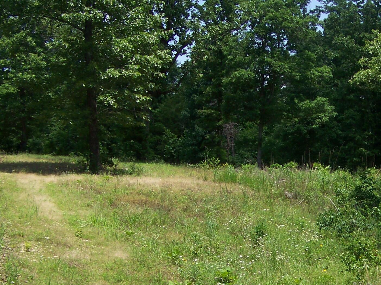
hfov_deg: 24.6
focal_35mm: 77
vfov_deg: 19.1
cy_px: 189
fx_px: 847
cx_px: 342
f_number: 2.8
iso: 64
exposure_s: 1/640
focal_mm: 5.85
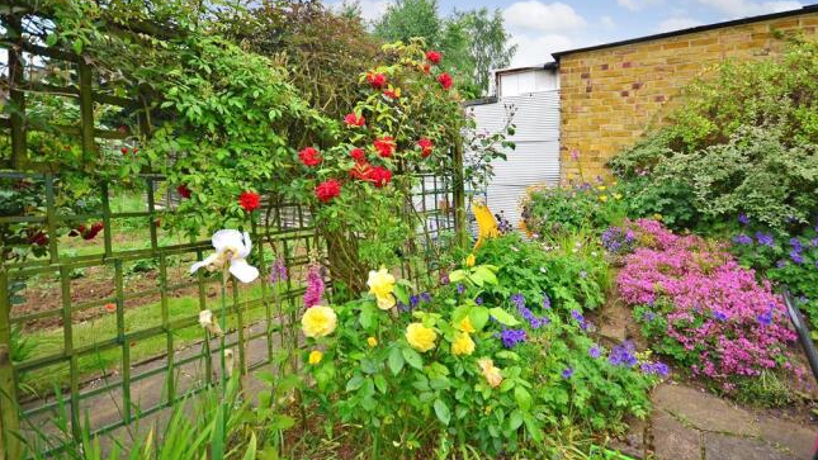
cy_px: 198
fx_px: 380
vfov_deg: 62.1
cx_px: 415
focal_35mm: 18
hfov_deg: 94.2
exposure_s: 1/125
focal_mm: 11
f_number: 5.6
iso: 200
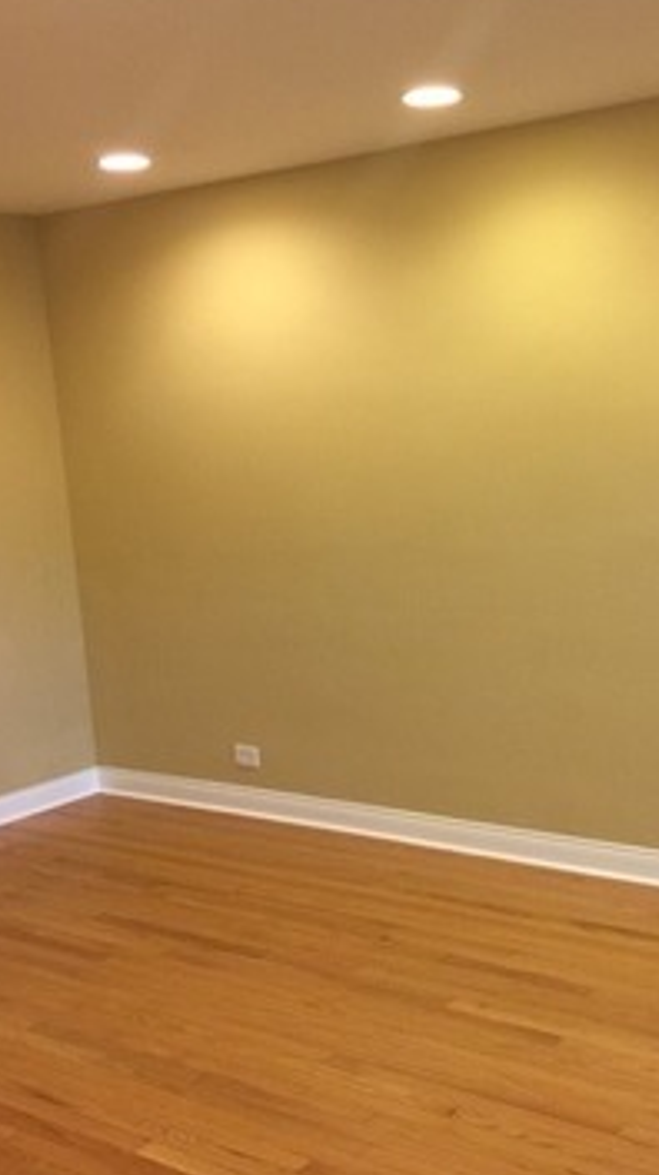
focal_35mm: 43
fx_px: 1339
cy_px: 642
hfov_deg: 27.4
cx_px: 466
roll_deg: +3.4
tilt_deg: -9.1
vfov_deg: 47.3
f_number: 2.2
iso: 64
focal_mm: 4.15
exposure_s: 1/15
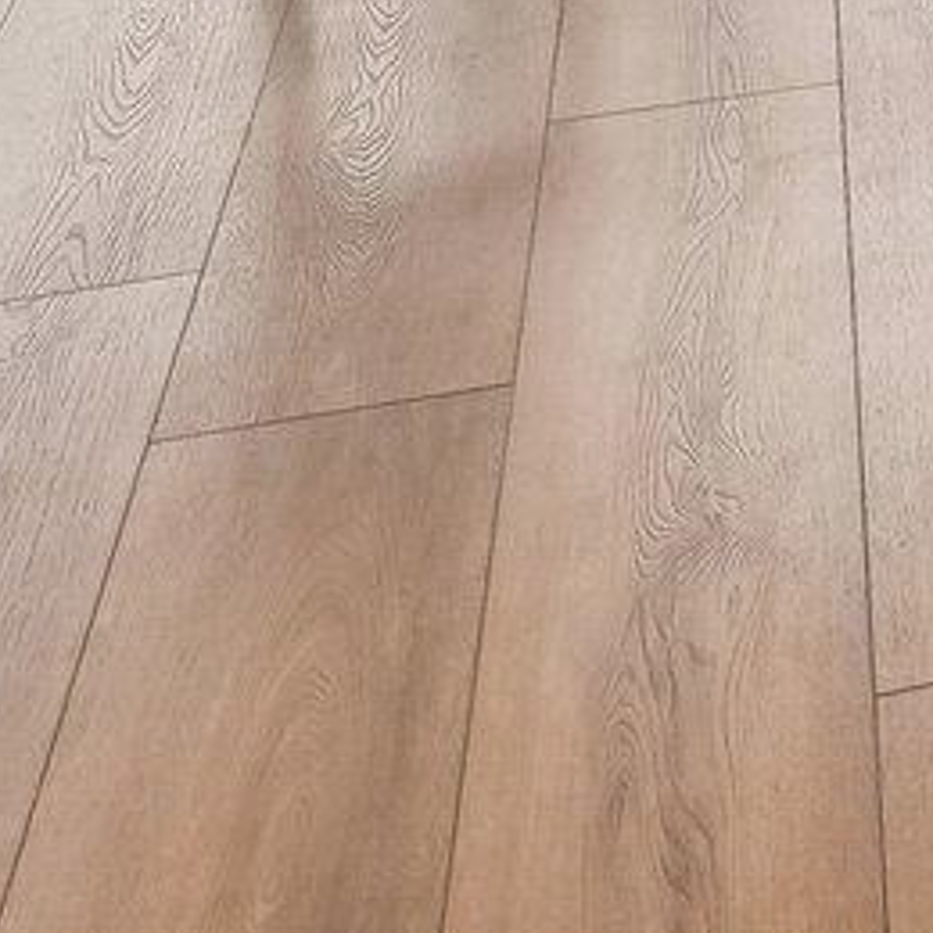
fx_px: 3263
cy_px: -1473
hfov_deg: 12.7
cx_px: 2210
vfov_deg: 12.1
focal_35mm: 107
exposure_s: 1/30
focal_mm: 16
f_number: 8
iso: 320
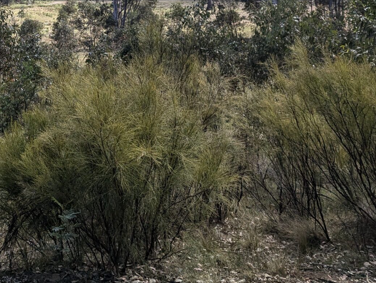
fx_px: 642
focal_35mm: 59
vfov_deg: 23.5
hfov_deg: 31.2
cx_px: 41
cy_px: -19
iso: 50
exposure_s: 1/2632
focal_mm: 6.81
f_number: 1.85
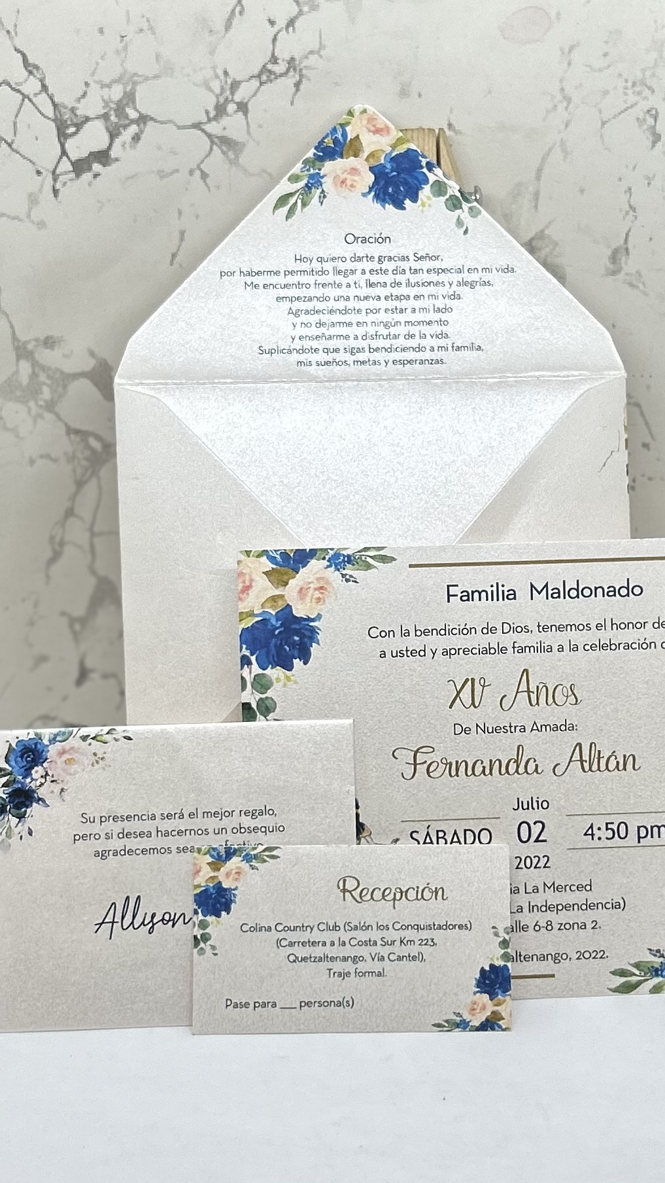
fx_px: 909
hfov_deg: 40.0
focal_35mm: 29
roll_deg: -0.5
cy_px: 581
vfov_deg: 66.1
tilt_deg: -25.3
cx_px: 392
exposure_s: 1/359
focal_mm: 5.7
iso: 50
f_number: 1.5
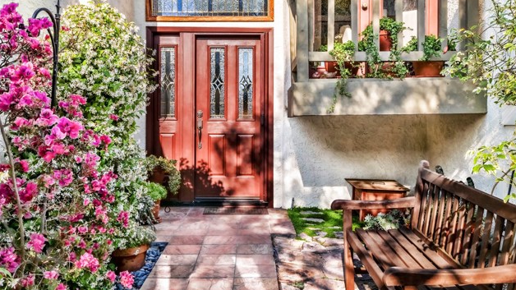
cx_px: 262
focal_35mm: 40
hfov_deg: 50.5
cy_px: 118
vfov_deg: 29.6
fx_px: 547
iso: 250
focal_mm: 18
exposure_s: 1/160
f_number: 11
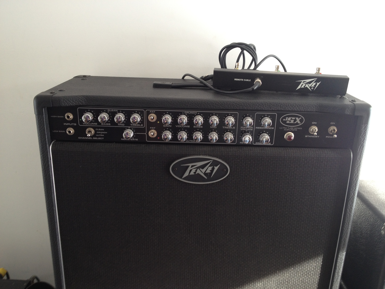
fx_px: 389
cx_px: 192
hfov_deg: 52.6
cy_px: 144
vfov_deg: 40.7
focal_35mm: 35
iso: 50
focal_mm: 4.28
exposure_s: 1/30
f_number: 2.4
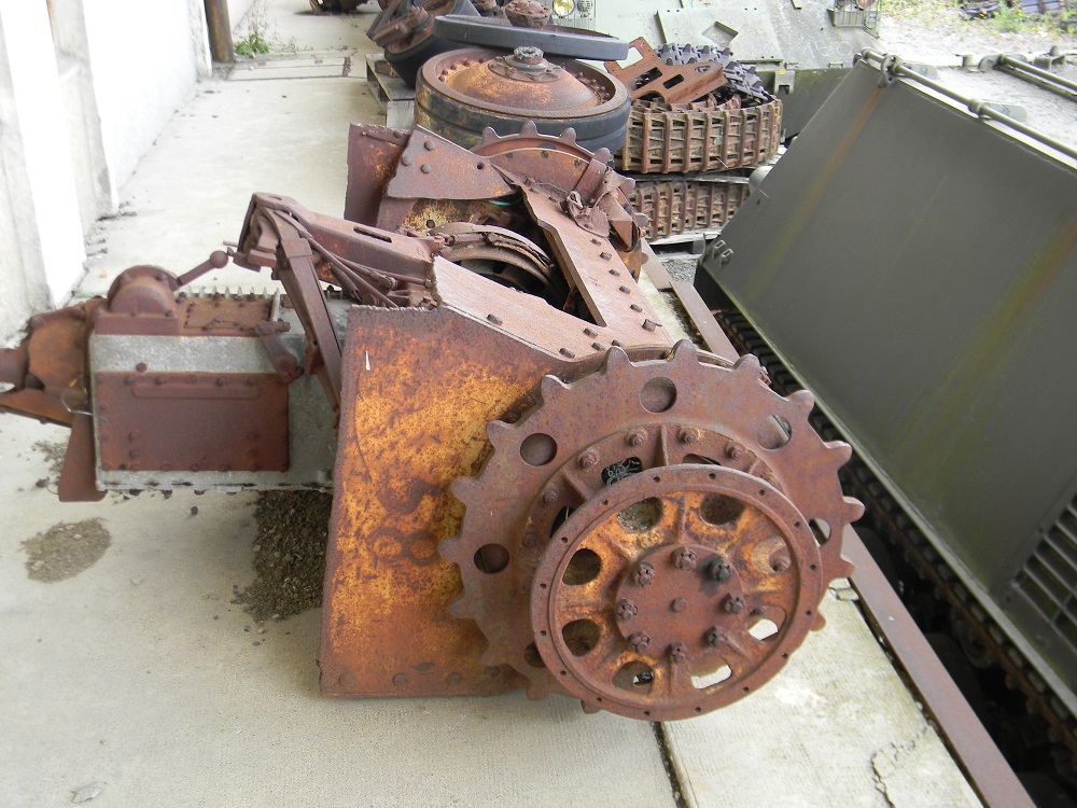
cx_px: 538
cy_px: 404
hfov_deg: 45.8
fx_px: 1276
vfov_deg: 35.1
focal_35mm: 41
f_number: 3.8
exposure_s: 1/33.6
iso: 80
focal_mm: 7.3
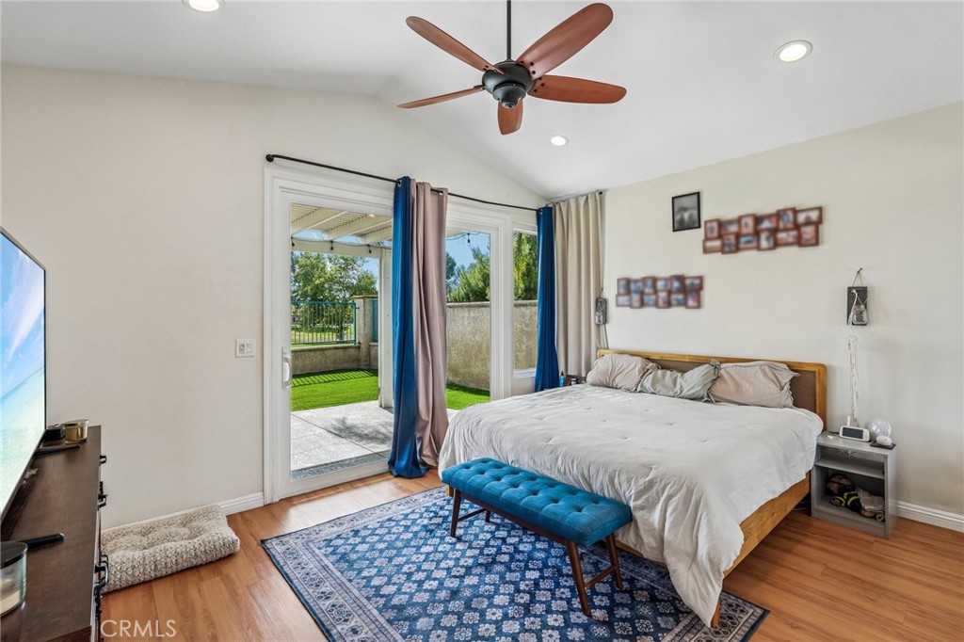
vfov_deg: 70.4
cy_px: 321
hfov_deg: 93.3
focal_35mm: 17
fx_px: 455
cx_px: 482
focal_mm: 17
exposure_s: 1/30
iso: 160
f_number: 8
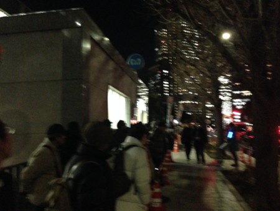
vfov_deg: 22.3
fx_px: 534
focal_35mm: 66
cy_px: 106
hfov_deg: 29.4
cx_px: 140
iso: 1250
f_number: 2.4
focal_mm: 4.12
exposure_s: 1/20
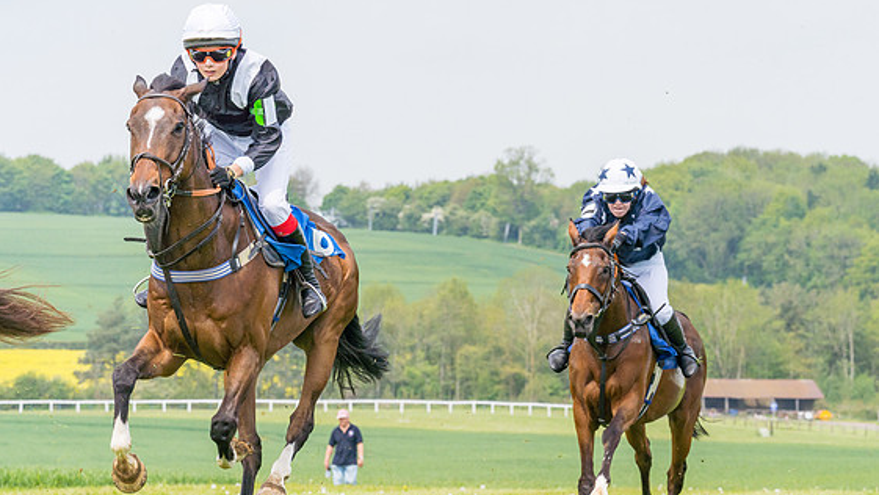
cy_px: 222
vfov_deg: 6.3
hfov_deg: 11.2
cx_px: 547
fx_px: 4500
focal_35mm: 193
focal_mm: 135
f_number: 9
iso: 400
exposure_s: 1/2000
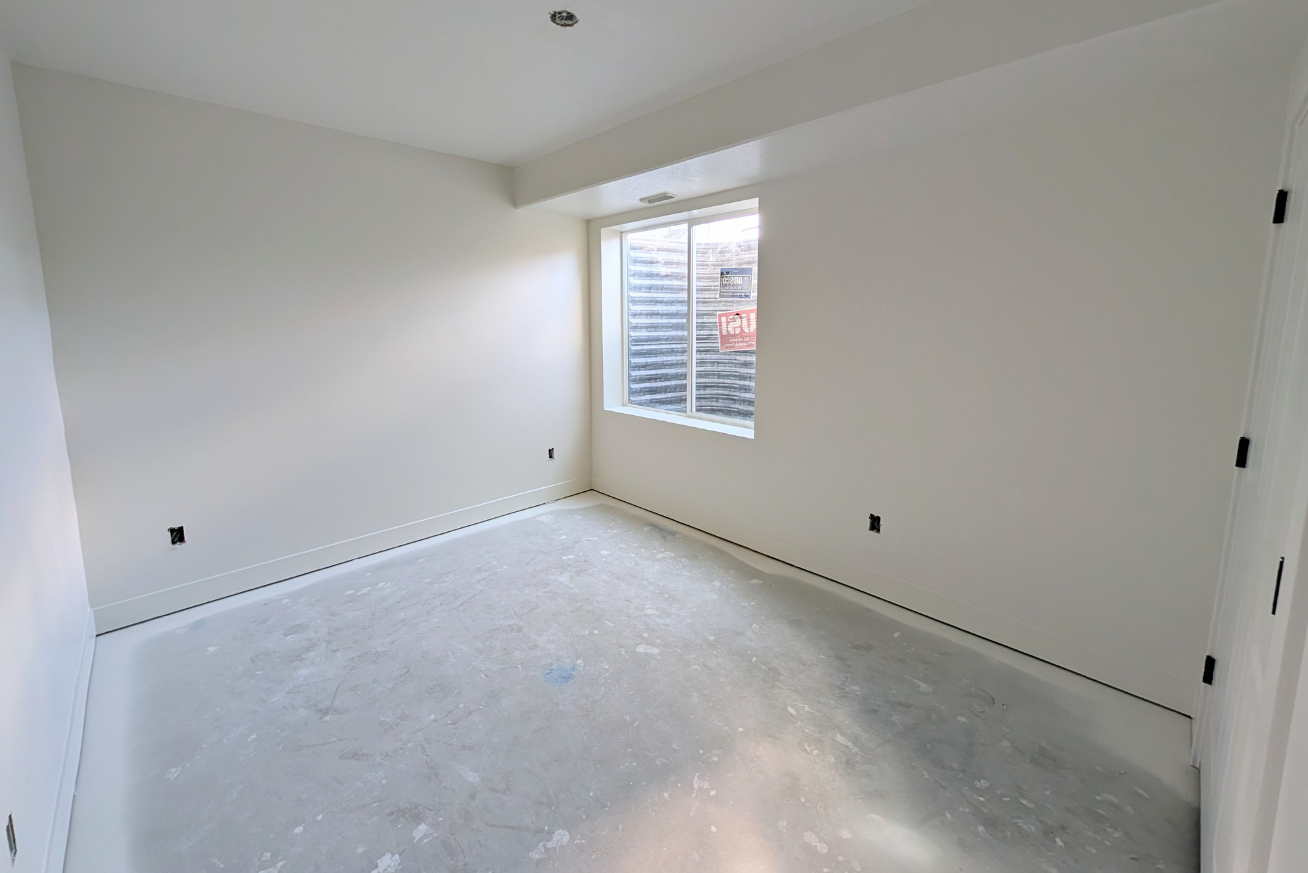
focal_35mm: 13
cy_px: 382
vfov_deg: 85.0
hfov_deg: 108.3
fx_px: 472
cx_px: 630
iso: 51
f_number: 1.7
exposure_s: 1/101
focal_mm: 2.02
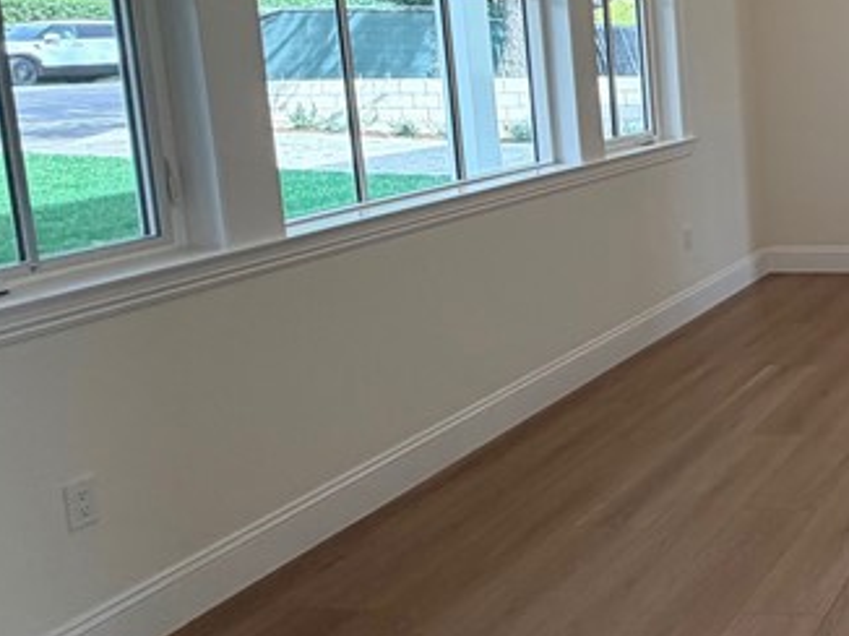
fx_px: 1078
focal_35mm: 44
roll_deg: +1.2
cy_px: 156
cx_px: 1109
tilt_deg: -7.3
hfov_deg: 32.2
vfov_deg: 32.2
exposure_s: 1/120
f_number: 2.2
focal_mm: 2.22
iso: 125
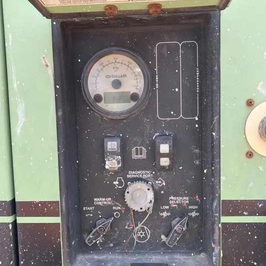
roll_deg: +1.7
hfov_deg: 48.4
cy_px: 141
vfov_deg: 48.4
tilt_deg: -7.5
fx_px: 296
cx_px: 130
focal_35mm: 34
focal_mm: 3.99
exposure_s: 1/398
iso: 32
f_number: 1.8
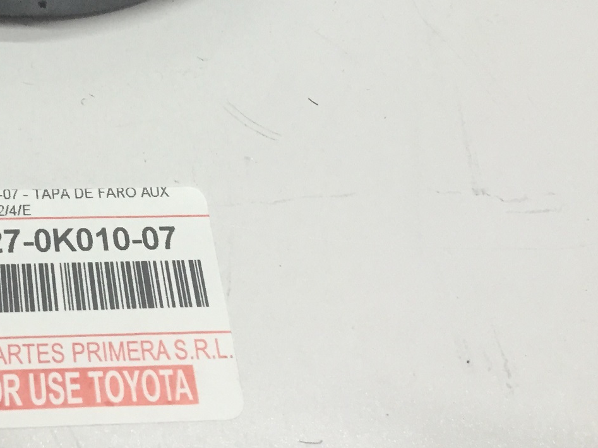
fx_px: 1036
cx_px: -17
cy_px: 19
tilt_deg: -55.5
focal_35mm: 60
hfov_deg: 29.7
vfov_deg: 23.6
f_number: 2.2
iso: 160
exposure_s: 1/33
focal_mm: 4.15
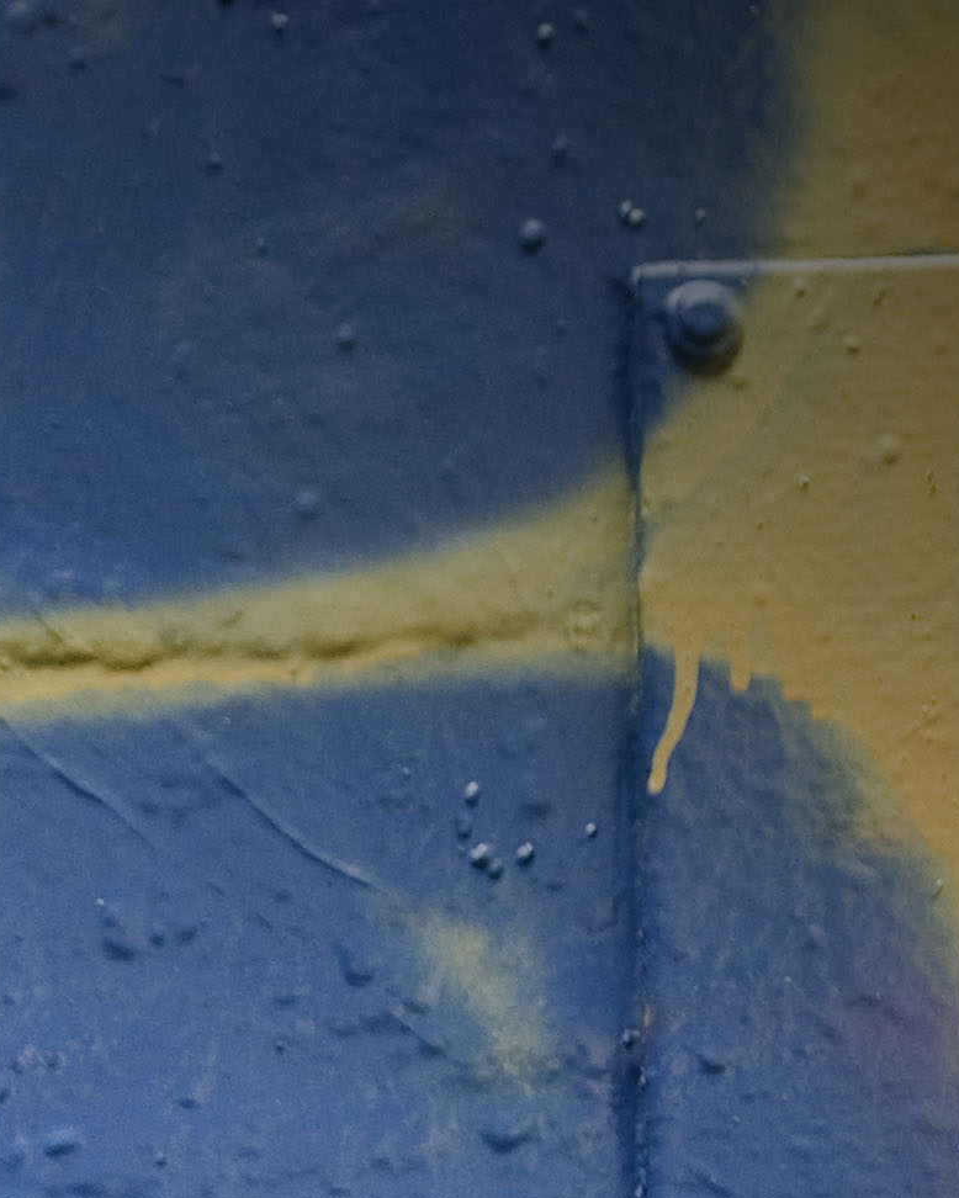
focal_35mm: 796
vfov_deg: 2.4
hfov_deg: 1.9
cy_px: 4329
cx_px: -1662
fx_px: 28232
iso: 400
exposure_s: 1/320
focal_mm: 112
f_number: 4
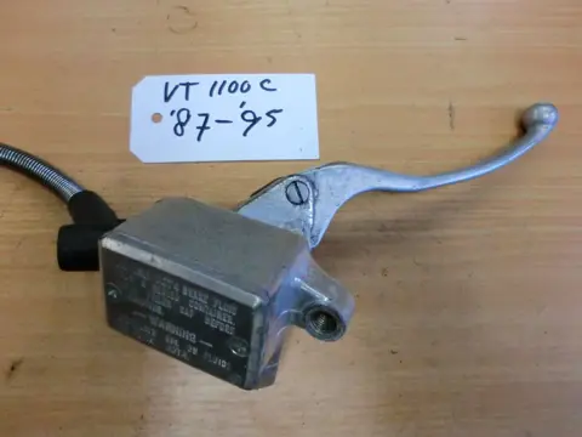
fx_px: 454
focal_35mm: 27
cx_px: 291
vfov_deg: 51.4
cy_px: 218
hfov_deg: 65.3
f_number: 3.2
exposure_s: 1/60
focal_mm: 4.9
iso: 500
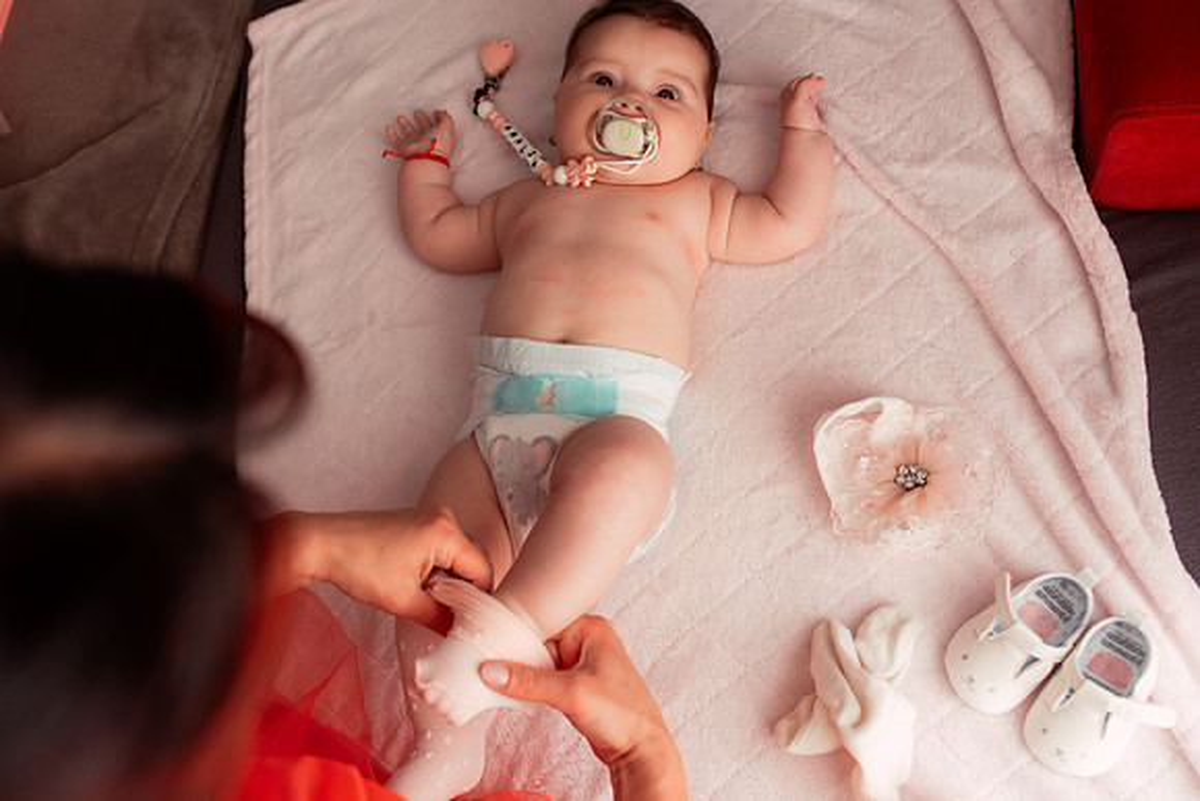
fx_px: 1167
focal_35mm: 35
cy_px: 400
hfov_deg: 54.4
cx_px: 600
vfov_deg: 37.9
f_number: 4
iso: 800
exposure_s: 1/250
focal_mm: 35
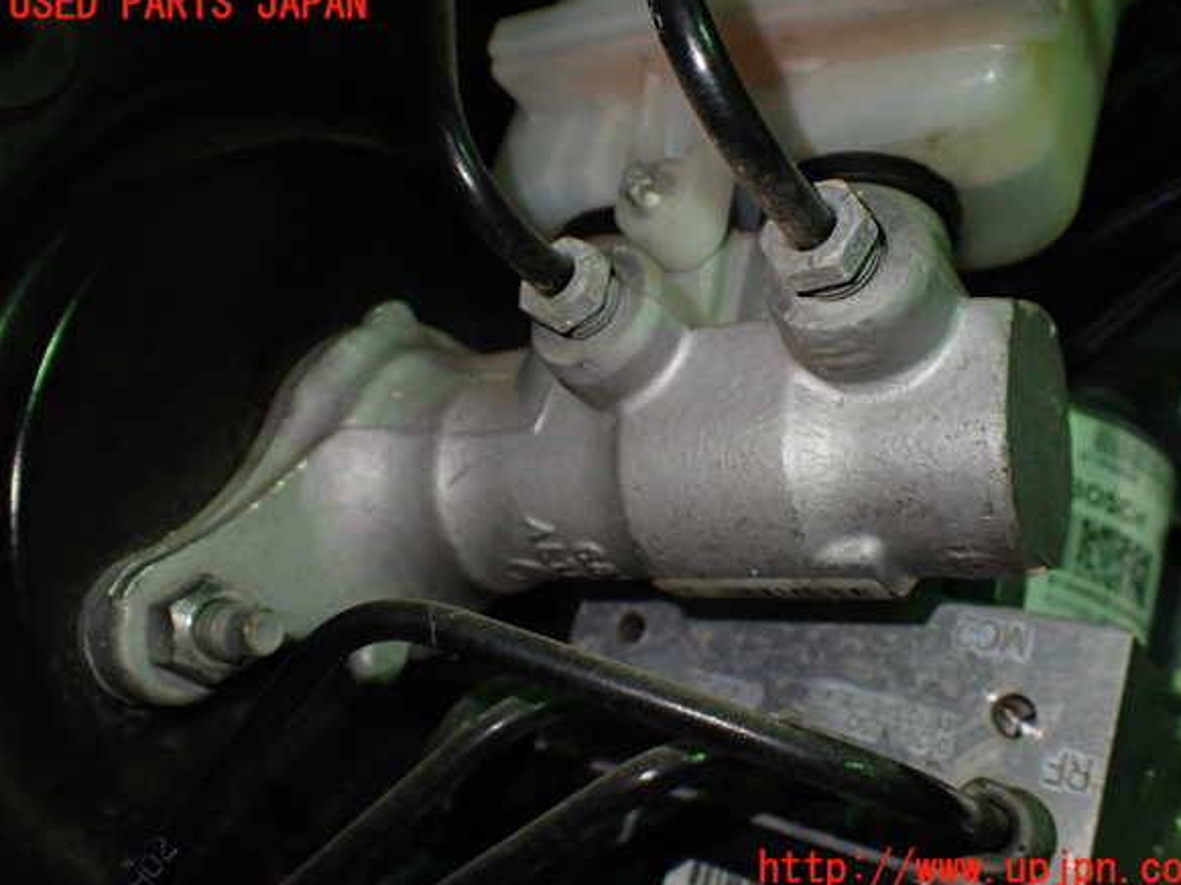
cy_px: 437
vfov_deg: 45.4
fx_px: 1057
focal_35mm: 31
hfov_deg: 58.4
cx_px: 608
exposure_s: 1/125
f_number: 2.3
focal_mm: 5.4
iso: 400
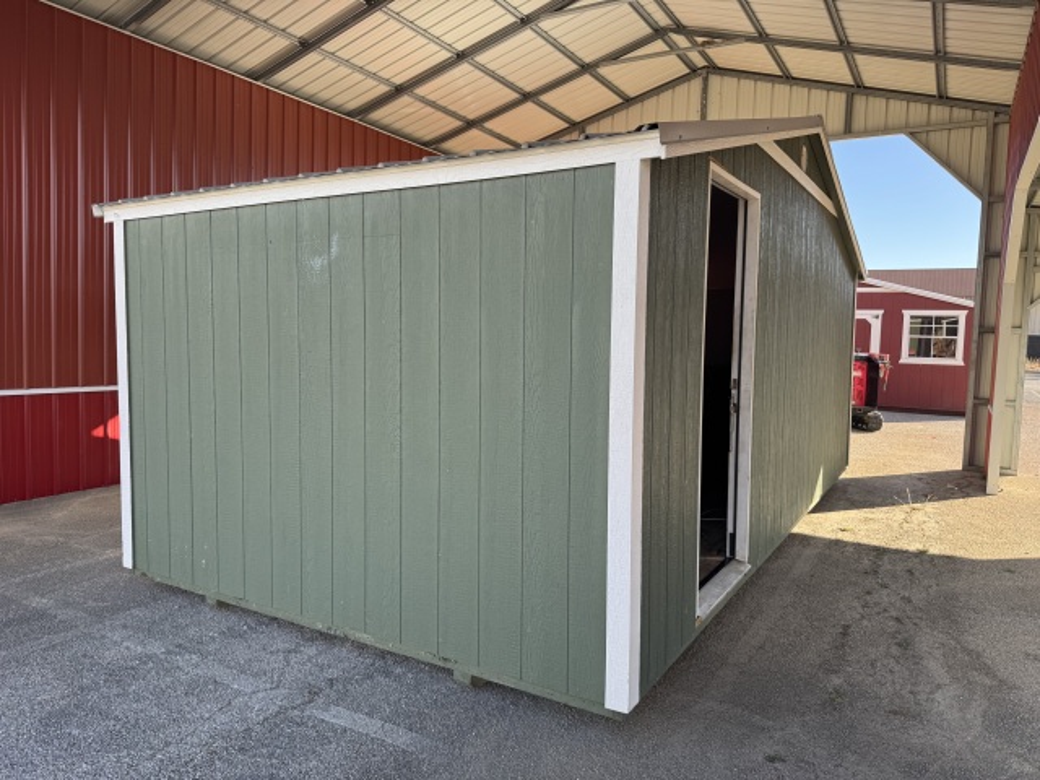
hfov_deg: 71.6
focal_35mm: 24
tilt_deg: -3.3
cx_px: 520
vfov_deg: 56.8
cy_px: 390
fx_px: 721
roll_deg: -2.6
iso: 80
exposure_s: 1/715
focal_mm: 6.76
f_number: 1.78
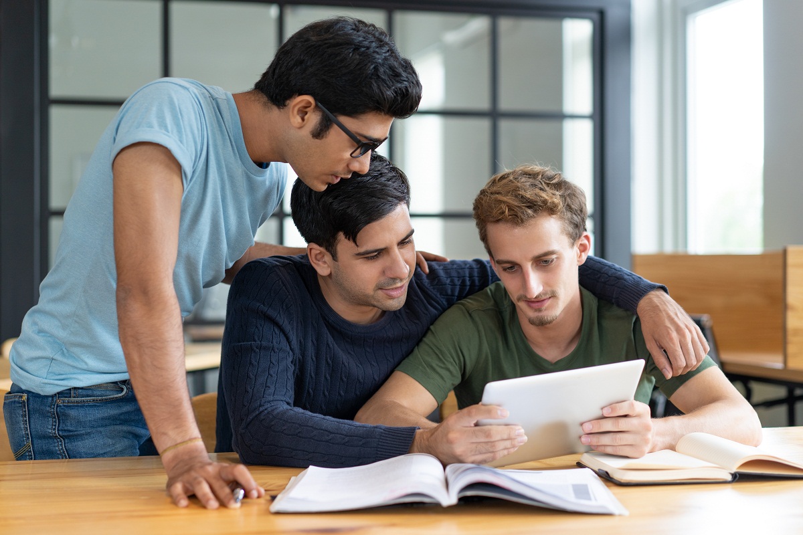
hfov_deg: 36.2
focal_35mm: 55
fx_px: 1227
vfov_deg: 24.6
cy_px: 268
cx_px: 402
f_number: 2.5
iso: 250
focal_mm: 55
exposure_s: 1/200
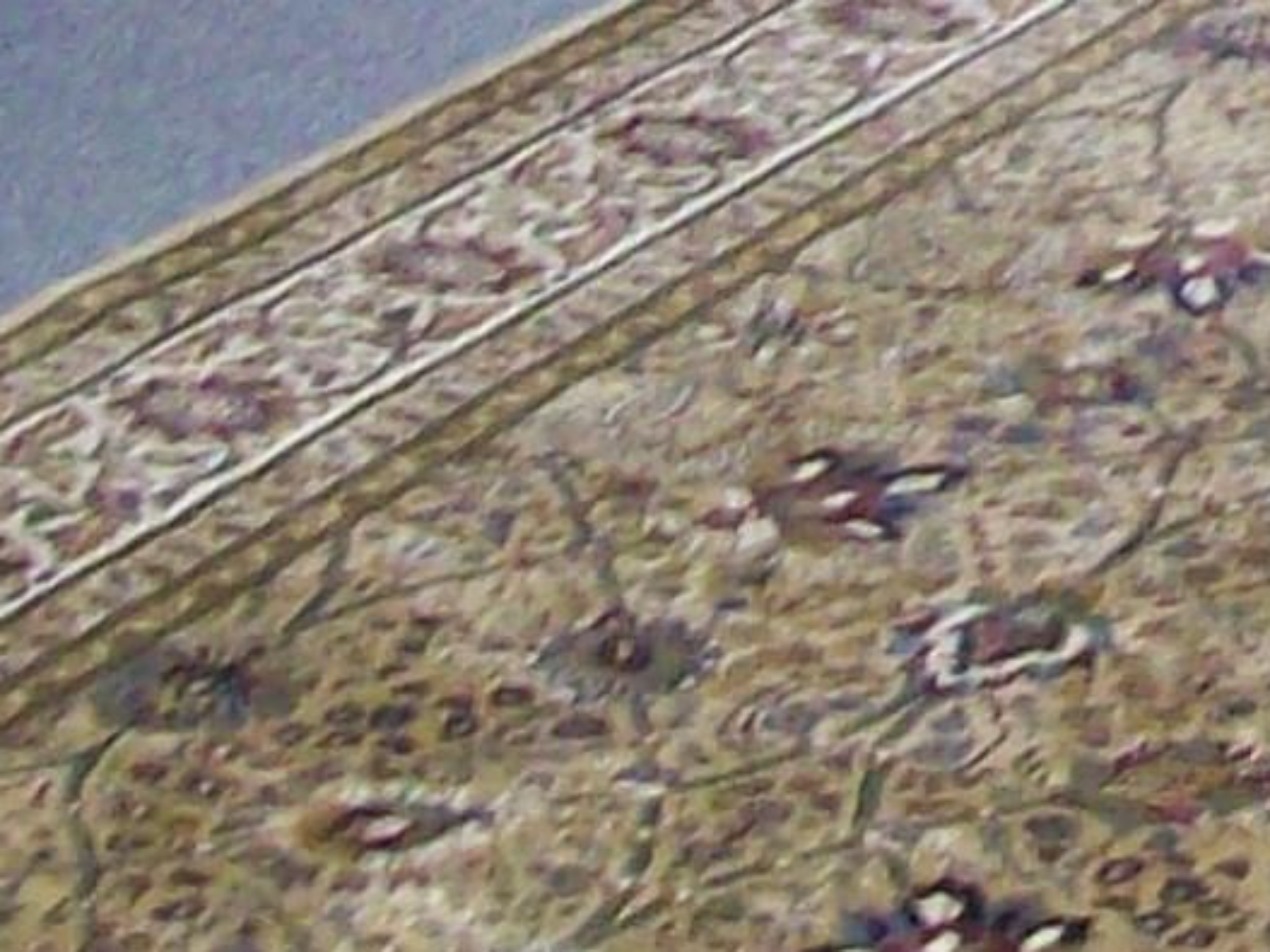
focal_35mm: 205
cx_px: 2285
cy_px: -1145
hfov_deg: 9.2
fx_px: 7519
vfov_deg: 6.9
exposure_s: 1/8
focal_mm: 6
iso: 200
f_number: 2.7
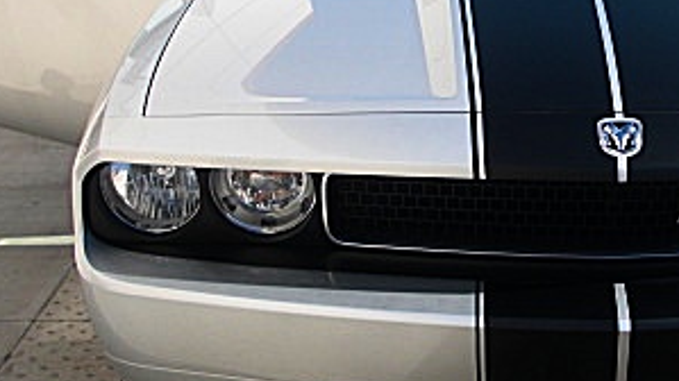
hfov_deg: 24.8
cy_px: 154
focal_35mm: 84
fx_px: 1512
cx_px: 568
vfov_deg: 14.4
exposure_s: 1/800
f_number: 2.8
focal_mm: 6.3
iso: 50
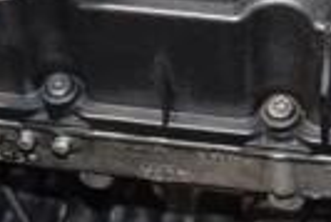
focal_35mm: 142
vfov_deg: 9.5
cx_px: 204
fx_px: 1309
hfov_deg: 14.4
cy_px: -75
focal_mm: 21
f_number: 5
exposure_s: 1/60
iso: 800
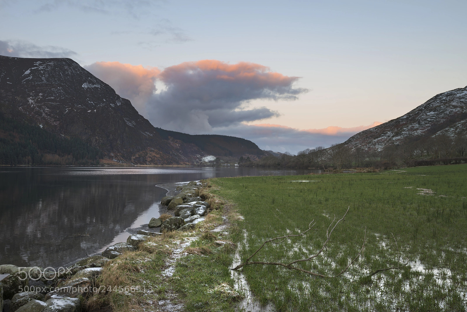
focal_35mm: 35
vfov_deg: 37.9
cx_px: 234
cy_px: 156
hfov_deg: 54.4
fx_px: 454
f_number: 16
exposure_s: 1/5
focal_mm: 35
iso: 100
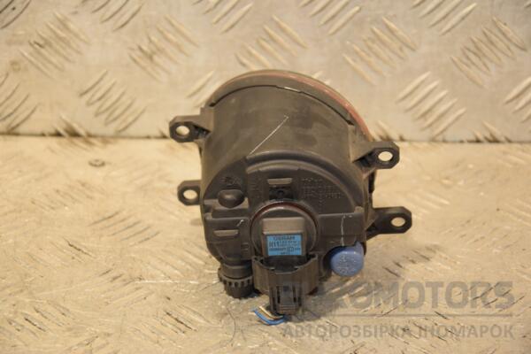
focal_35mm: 120
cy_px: 177
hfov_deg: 17.1
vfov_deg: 11.4
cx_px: 266
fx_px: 1770
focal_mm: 80
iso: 800
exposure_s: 1/100
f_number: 5.3
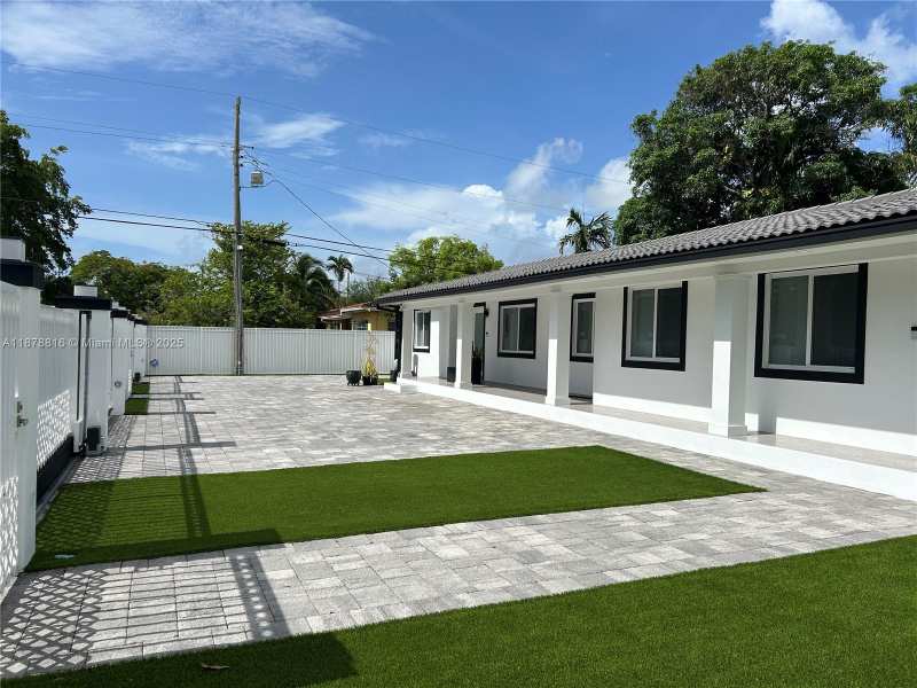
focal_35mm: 26
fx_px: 689
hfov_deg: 67.3
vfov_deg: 53.1
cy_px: 344
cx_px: 458
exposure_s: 1/7463
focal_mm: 5.7
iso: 50
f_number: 1.5
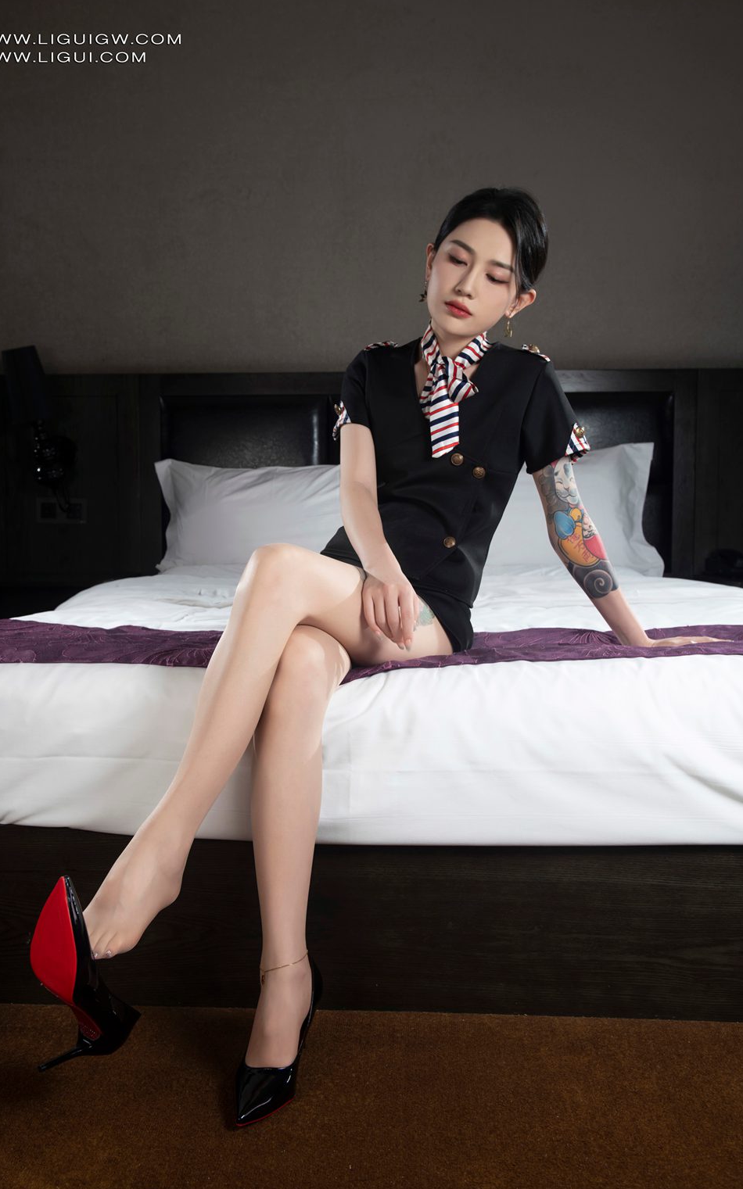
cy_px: 593
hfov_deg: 36.2
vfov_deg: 55.3
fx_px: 1134
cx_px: 346
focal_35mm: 35
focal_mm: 34
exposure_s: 1/125
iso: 100
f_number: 7.1
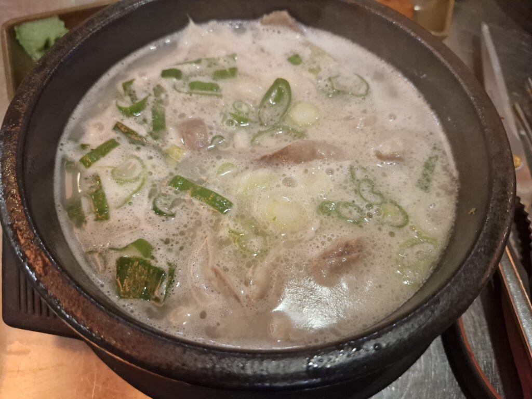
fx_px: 353
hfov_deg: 73.9
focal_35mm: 23
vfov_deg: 58.9
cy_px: 200
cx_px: 266
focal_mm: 5.54
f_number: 1.8
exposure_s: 1/120
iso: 640
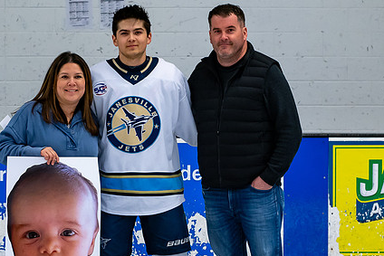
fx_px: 1515
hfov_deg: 14.4
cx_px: 140
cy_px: 137
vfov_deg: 9.7
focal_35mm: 142
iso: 500
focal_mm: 48
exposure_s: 1/250
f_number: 4.5
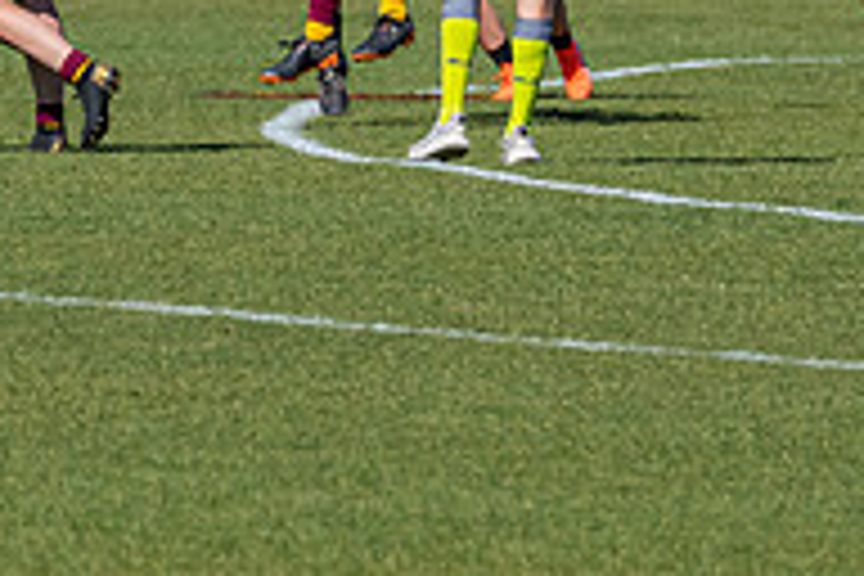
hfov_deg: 1.4
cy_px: -155
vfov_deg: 0.9
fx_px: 34941
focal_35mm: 1456
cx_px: 526
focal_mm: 320
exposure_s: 1/5000
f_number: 8
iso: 800
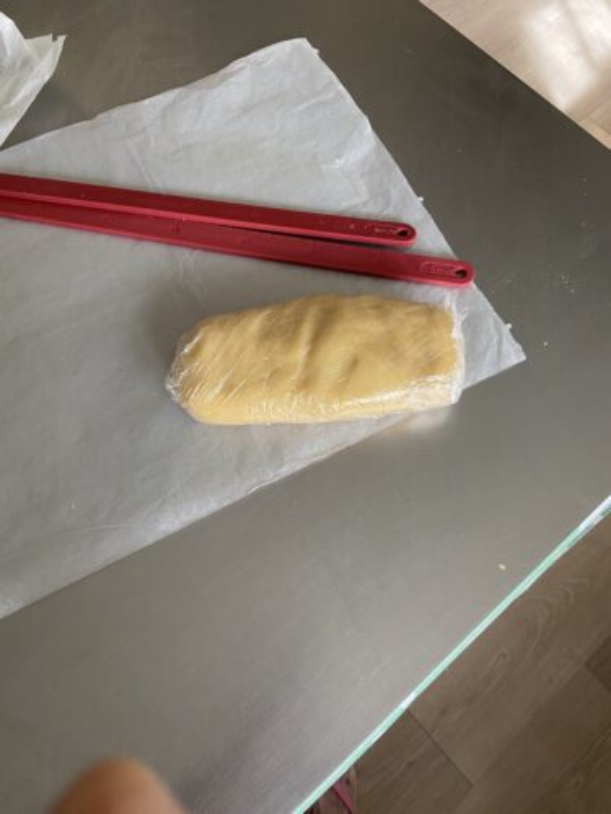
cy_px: 407
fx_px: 612
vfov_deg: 67.3
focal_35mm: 26
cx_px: 306
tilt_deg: -69.6
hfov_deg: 53.1
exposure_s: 1/73
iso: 125
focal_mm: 4.25
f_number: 1.8
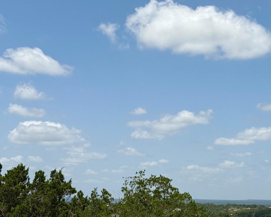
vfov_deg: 20.1
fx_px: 609
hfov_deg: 24.8
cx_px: 205
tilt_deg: +5.7
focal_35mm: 76
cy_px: 147
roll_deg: -0.5
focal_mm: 6.76
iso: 64
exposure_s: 1/8772
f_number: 1.78
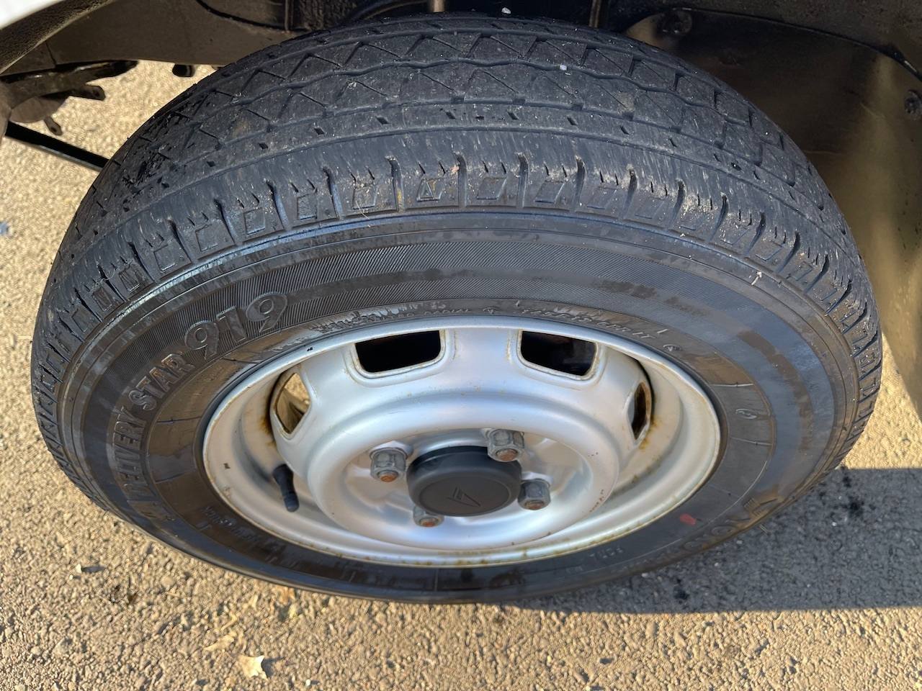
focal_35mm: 25
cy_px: 346
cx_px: 461
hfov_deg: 69.4
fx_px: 666
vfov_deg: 54.9
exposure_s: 1/121
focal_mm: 5.1
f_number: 1.6
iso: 40
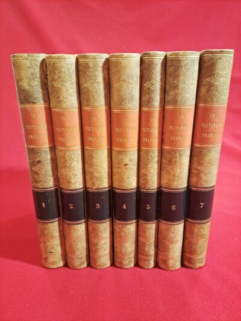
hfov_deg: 54.9
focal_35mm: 25
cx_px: 120
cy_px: 160
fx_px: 232
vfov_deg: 69.4
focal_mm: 4.65
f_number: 1.8
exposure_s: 1/20
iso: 640
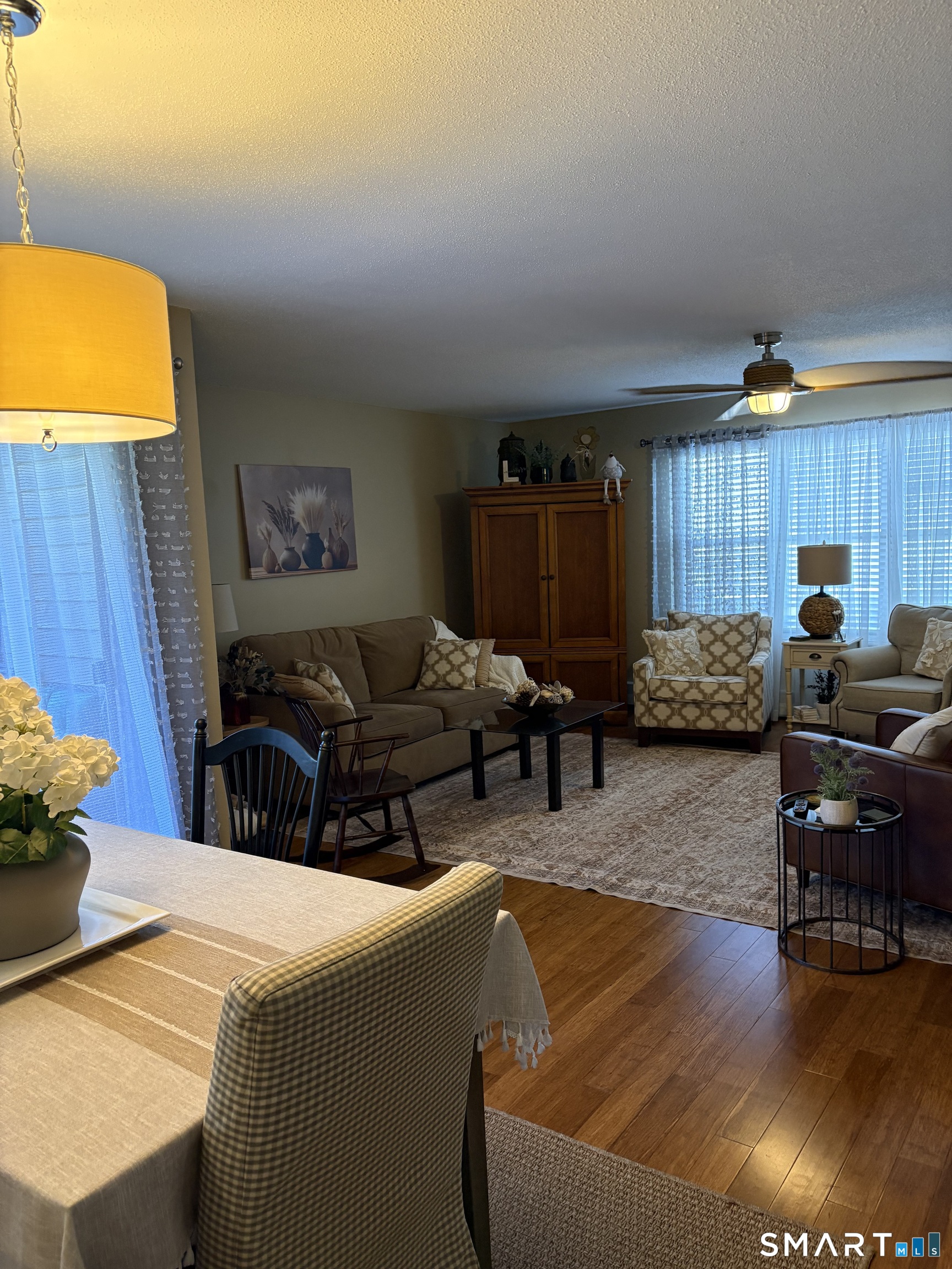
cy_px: 634
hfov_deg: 53.1
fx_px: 953
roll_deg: +3.3
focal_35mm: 26
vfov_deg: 67.3
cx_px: 476
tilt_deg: -5.6
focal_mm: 5.96
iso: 200
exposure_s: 1/60
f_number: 1.6
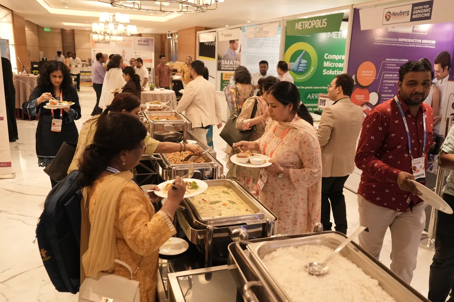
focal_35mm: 29
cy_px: 151
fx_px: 366
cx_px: 227
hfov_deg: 63.7
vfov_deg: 45.0
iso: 5000
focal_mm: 29
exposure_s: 1/160
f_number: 4
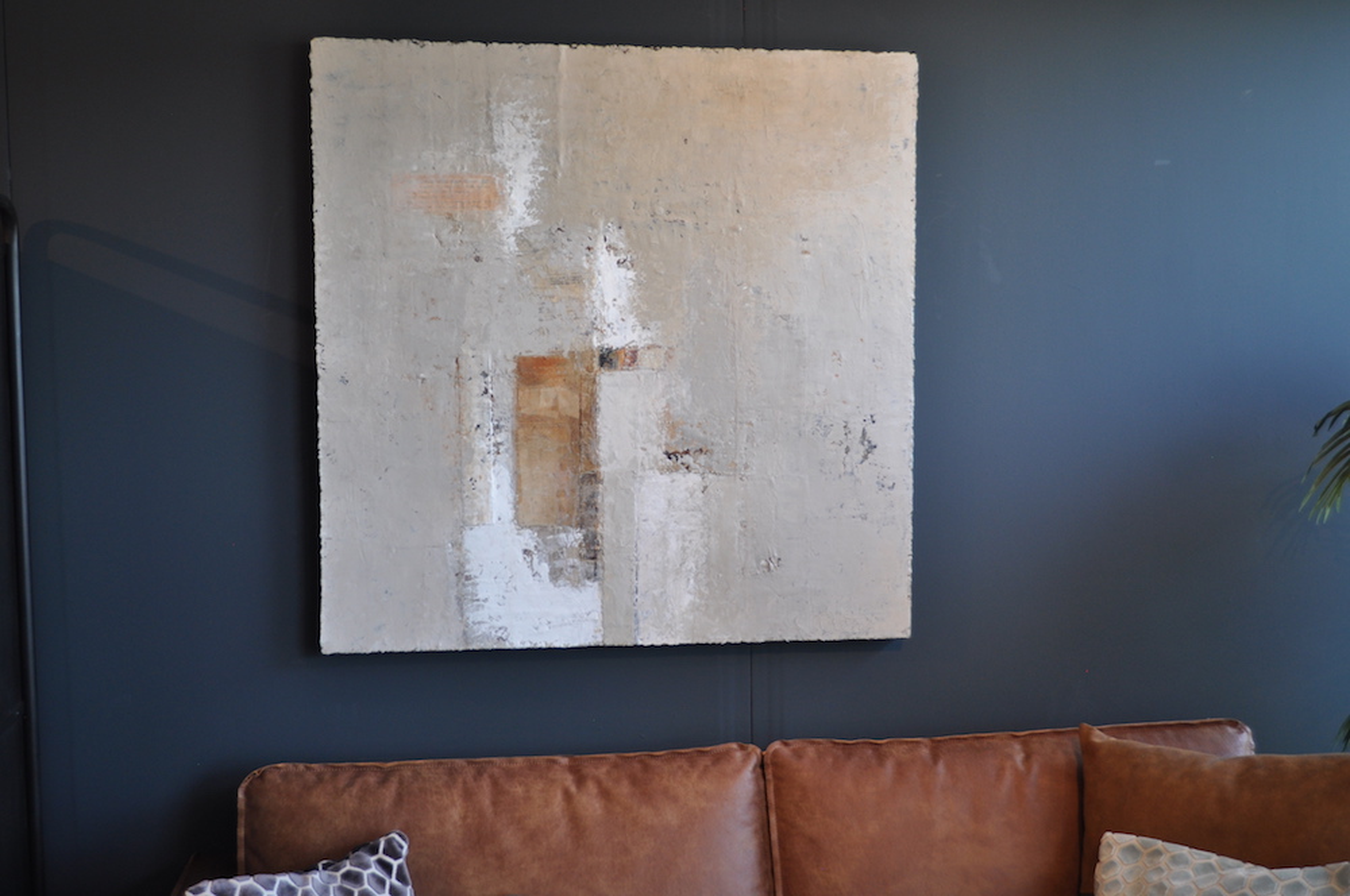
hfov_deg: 45.0
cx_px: 675
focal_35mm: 44
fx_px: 1629
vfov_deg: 30.8
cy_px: 448
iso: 400
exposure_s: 1/60
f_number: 4.5
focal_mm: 29
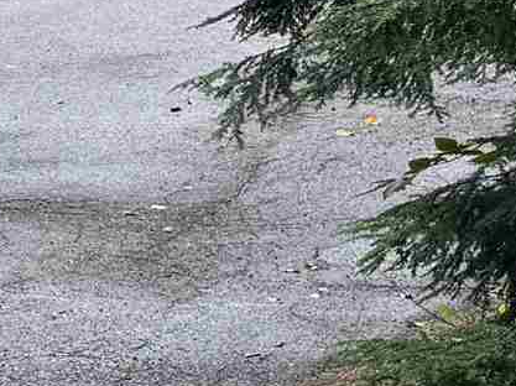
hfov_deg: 9.8
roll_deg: -1.9
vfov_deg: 7.9
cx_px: -733
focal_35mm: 177
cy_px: -452
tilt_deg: +1.6
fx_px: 2636
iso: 80
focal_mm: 6.76
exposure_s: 1/604
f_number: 1.78
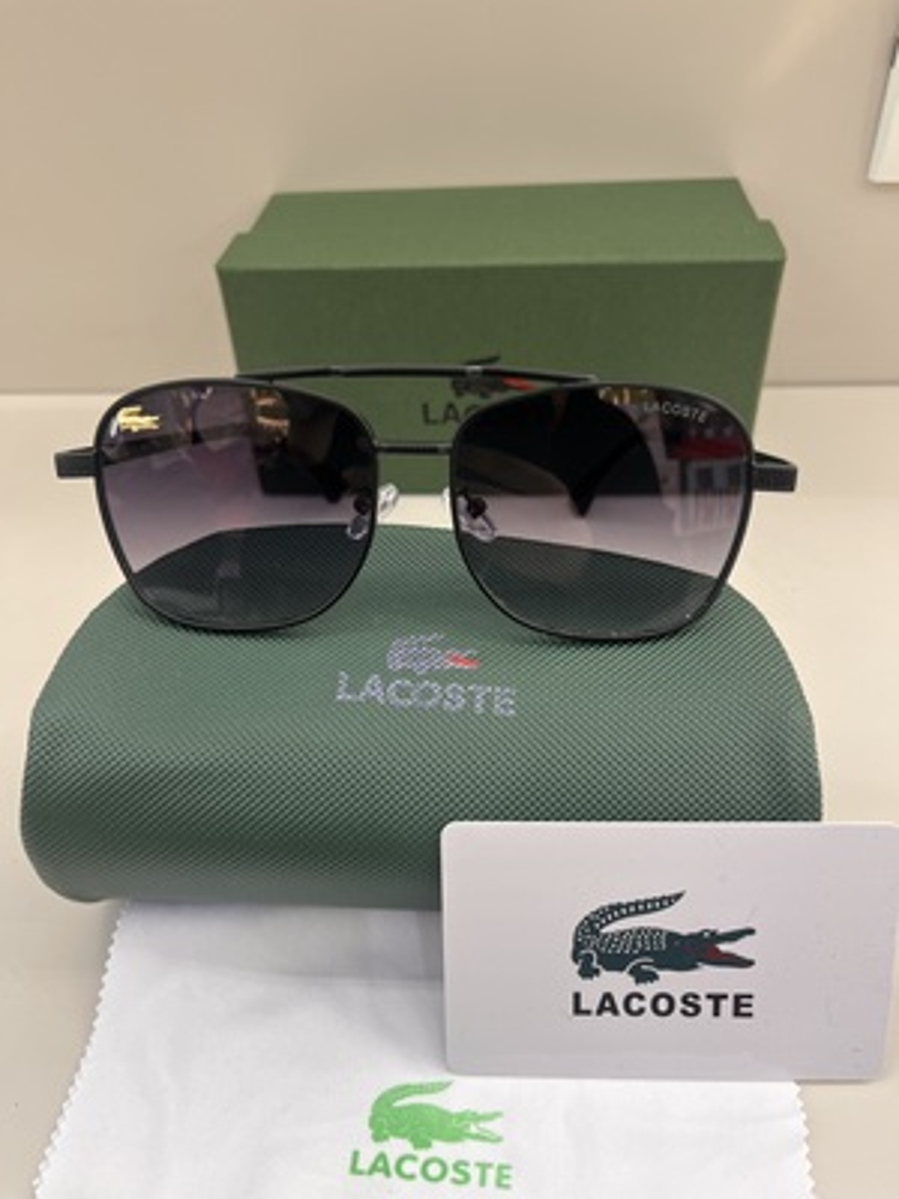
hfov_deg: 53.1
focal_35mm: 26
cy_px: 600
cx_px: 450
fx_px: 900
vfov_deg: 67.3
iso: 64
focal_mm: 5.1
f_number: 1.6
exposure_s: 1/100
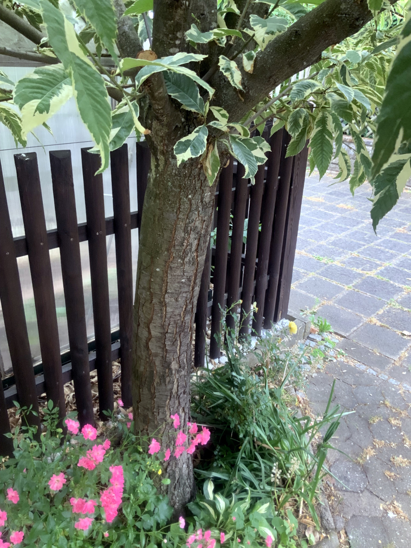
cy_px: 274
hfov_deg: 48.2
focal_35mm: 29
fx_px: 459
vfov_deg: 61.7
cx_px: 206
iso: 200
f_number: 1.8
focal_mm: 3
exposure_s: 1/60
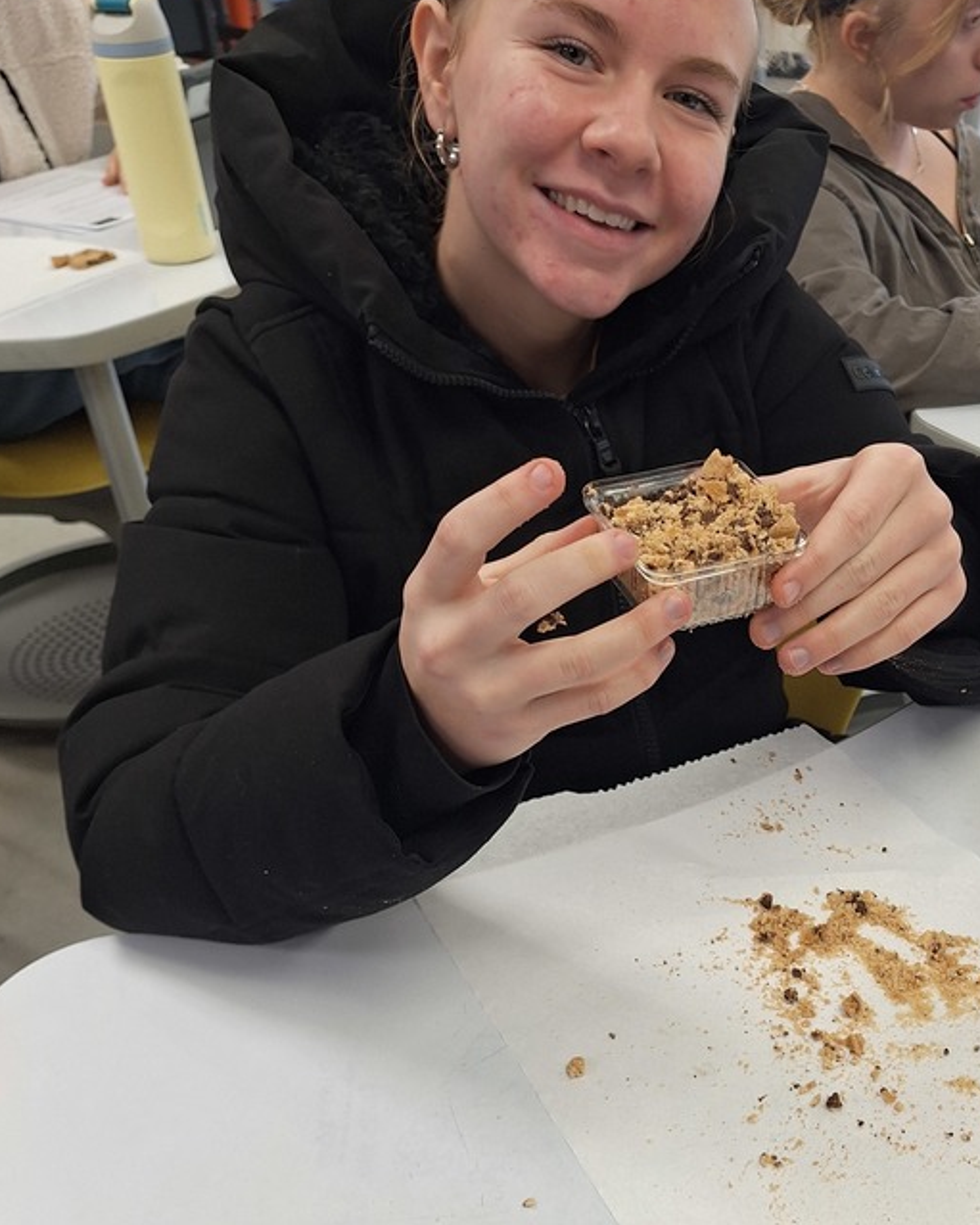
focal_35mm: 36
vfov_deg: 49.6
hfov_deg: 40.1
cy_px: 799
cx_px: 727
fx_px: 1306
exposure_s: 1/60
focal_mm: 5.54
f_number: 1.8
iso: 50
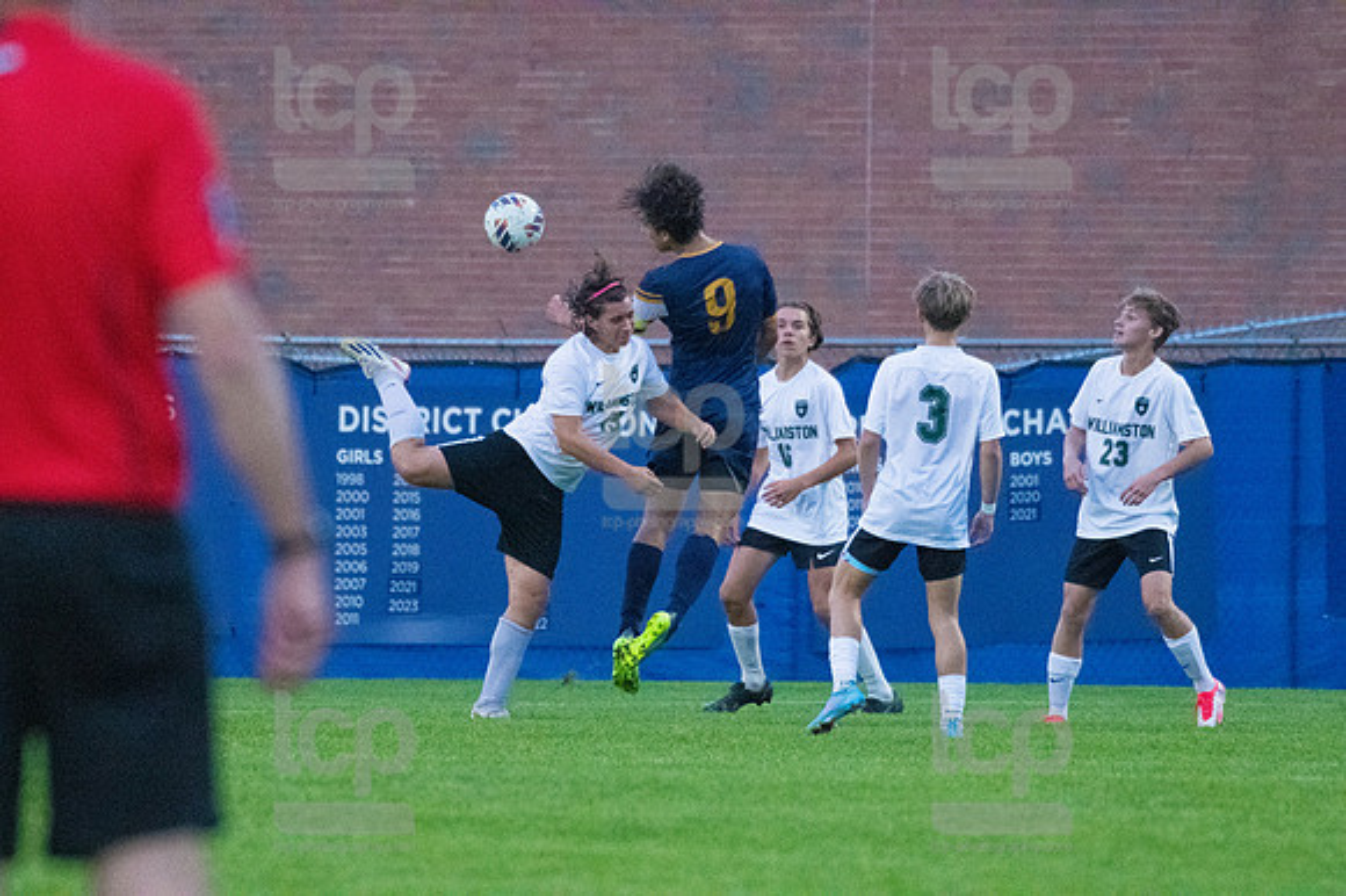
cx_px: 673
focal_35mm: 555
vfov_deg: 2.5
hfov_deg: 3.7
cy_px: 448
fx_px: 20738
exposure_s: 1/2000
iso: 6400
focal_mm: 370
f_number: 5.6
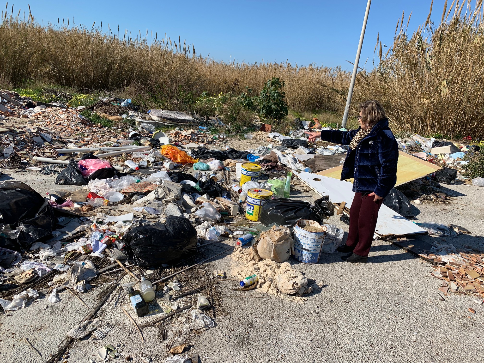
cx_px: 242
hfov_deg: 67.3
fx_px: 364
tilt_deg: -15.8
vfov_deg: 53.1
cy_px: 182
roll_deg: -10.4
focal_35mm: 26
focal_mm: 4.25
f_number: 1.8
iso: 25
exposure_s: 1/3185
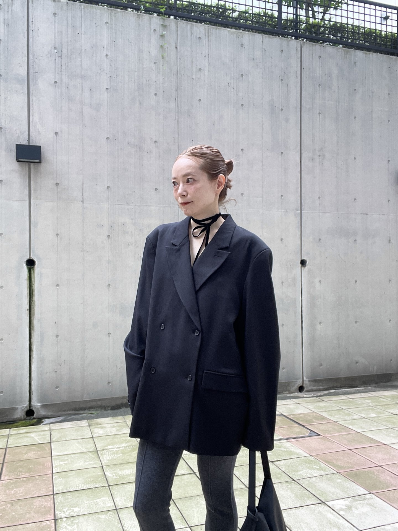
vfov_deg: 60.0
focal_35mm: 30
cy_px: 266
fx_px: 460
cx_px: 199
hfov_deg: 46.8
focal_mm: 2.71
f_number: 2.2
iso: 80
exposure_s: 1/121
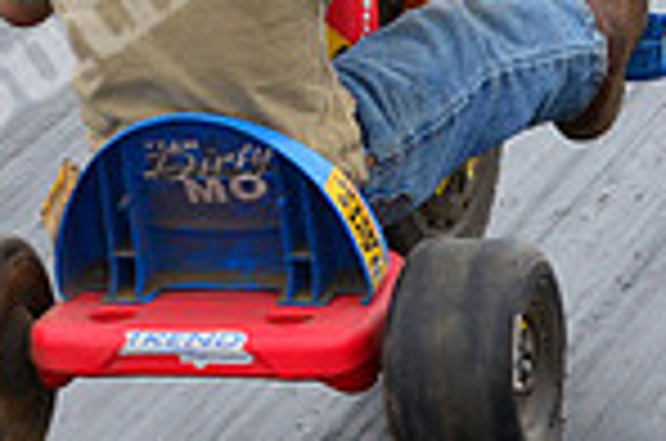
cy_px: -68
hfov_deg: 6.4
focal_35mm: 323
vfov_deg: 4.2
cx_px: 270
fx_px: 5962
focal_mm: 55
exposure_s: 1/500
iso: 1000
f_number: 11
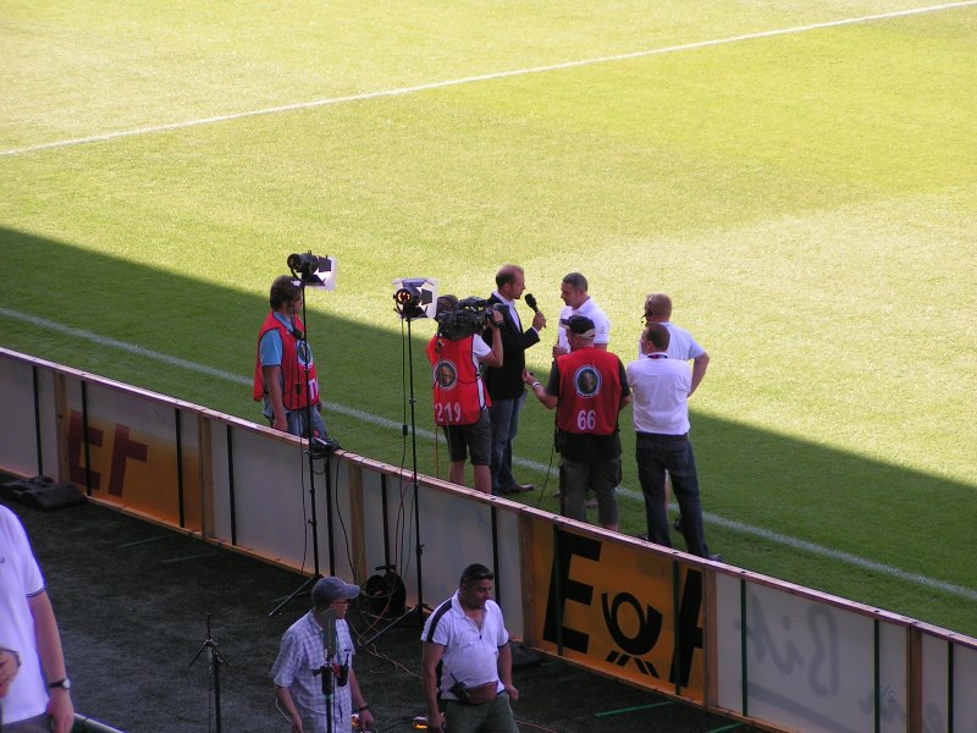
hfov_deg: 11.0
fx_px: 5080
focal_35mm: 180
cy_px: 366
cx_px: 488
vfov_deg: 8.2
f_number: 3.5
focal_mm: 27.5
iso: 50
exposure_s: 1/250
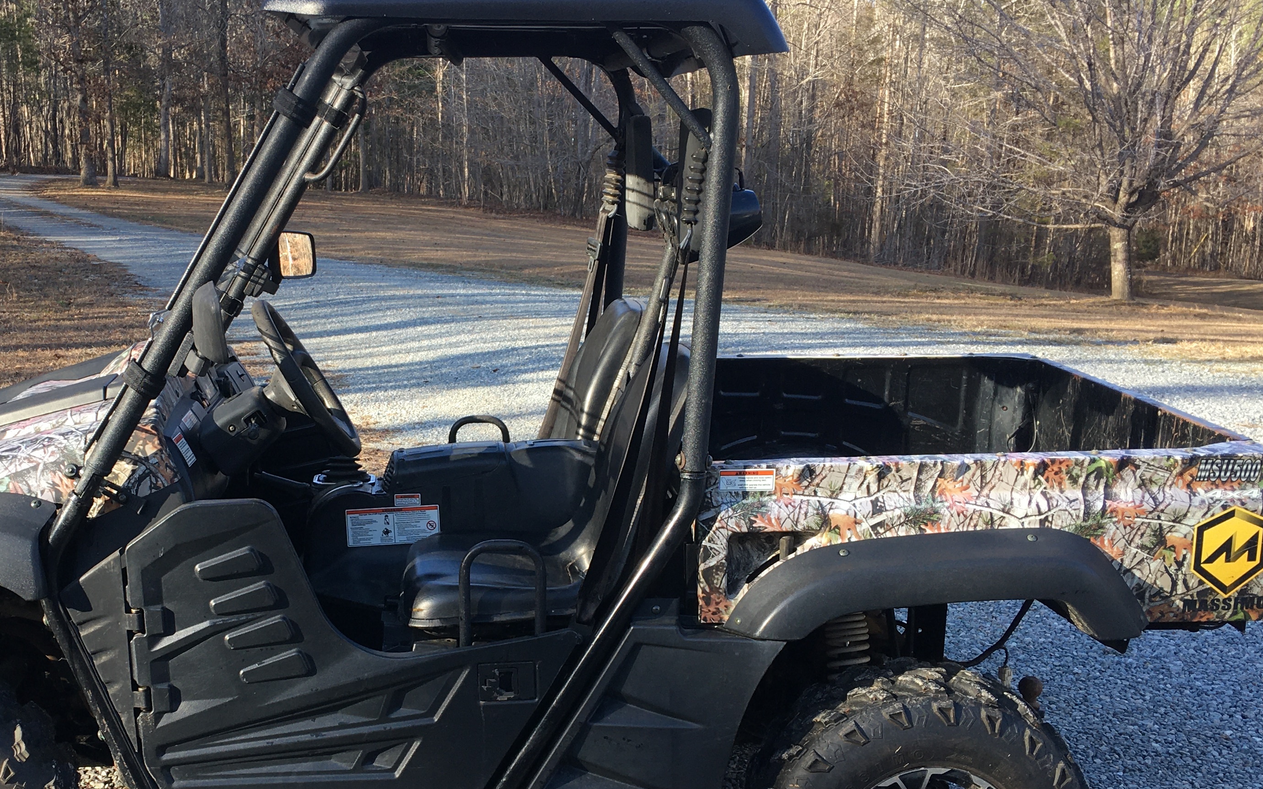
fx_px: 1549
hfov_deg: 43.8
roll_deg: +0.8
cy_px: 501
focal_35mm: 45
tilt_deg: -10.2
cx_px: 440
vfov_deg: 28.5
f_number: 2.2
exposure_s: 1/200
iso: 25
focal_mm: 4.15
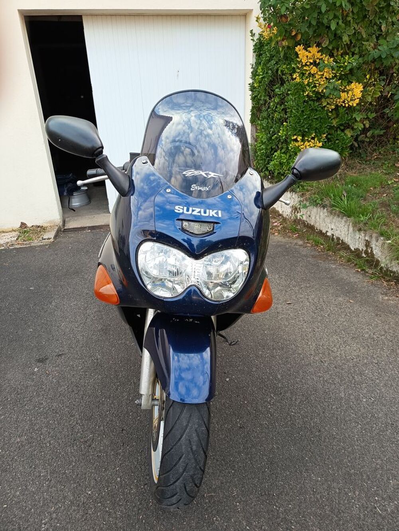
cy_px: 266
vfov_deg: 71.6
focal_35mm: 24
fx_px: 369
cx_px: 200
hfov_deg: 56.8
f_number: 1.7
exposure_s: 1/100
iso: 169
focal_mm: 5.27
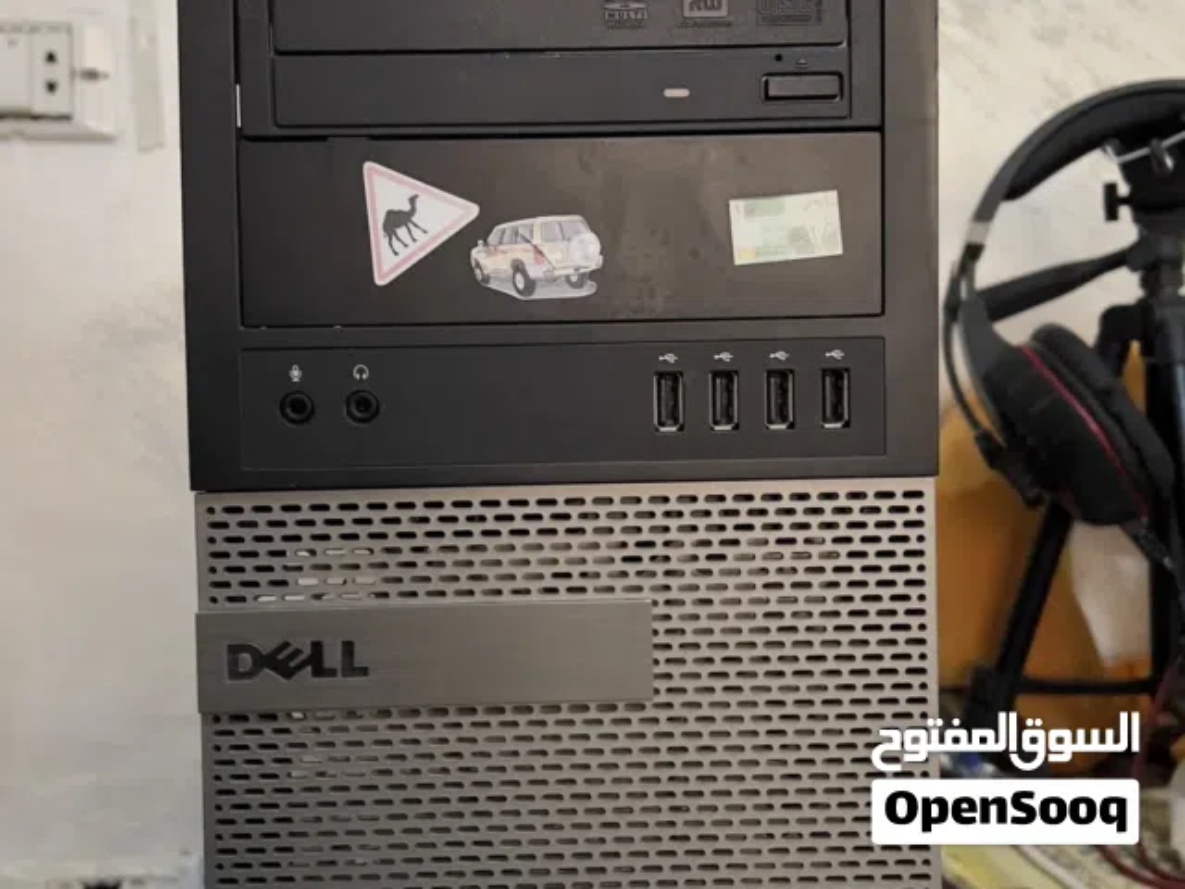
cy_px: 444
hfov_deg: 67.3
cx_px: 592
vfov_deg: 53.1
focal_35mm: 26
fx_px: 890
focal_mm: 5.7
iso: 400
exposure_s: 1/60
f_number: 1.5
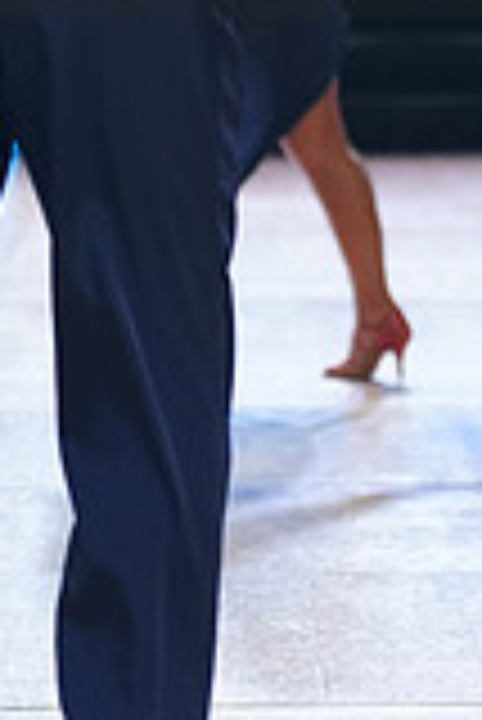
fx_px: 5070
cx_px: 363
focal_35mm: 253
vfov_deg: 8.1
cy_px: -130
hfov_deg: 5.4
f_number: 2.8
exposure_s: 1/400
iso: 800
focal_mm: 70
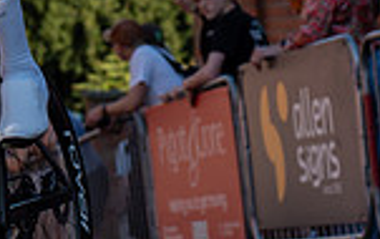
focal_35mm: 331
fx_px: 3434
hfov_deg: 6.3
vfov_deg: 4.0
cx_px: -114
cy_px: -33
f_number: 3.5
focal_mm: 73
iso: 100
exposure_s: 1/1000
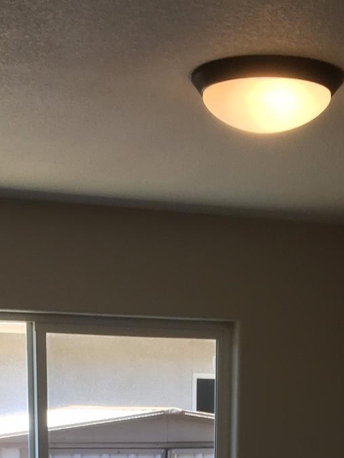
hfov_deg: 17.2
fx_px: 1139
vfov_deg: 20.3
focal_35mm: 86
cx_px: 167
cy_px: 636
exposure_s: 1/120
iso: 50
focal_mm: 4.15
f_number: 2.2
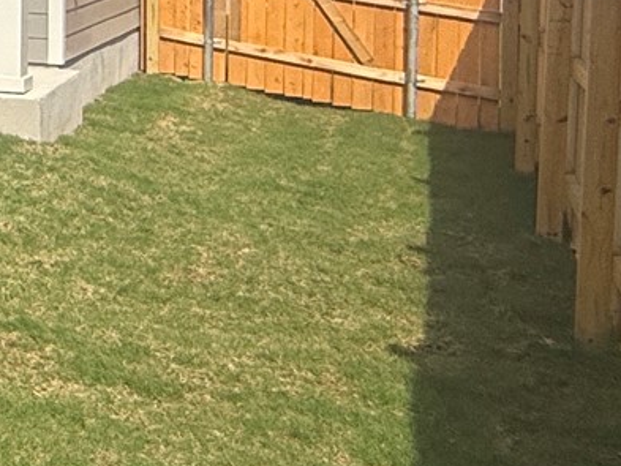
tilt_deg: -2.3
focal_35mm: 73
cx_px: -768
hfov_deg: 16.3
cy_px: -17
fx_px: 1310
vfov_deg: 19.5
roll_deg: +1.3
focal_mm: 2.22
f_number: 2.2
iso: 50
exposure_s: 1/2611
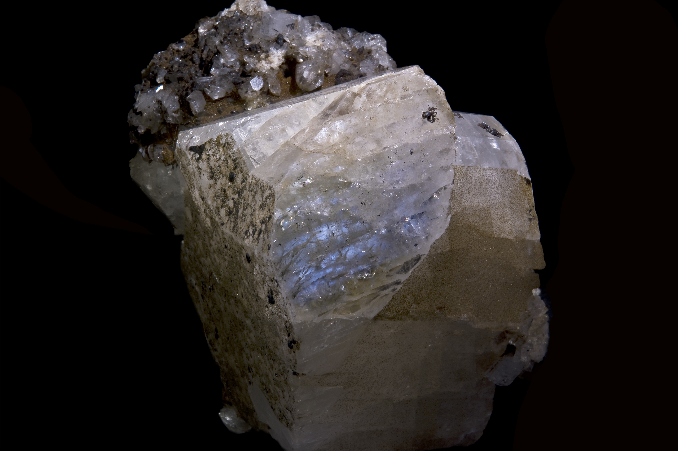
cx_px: 339
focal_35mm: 105
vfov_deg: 13.0
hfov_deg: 19.5
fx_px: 1976
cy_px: 226
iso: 100
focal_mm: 70
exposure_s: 1/6
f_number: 29
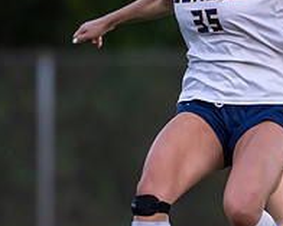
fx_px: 9972
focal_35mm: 1190
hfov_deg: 1.6
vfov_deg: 1.3
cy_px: 141
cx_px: 419
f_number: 2.8
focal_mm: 300
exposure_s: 1/1600
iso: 1800
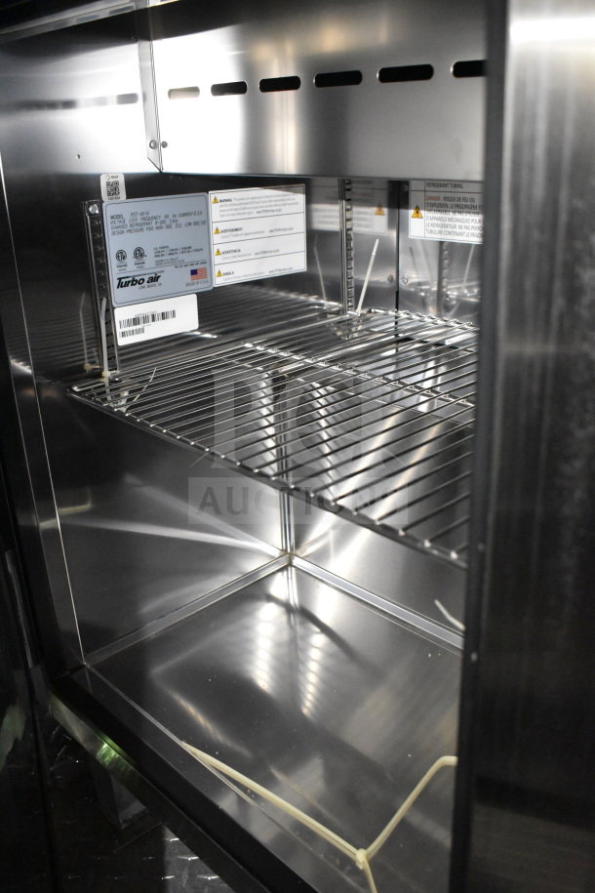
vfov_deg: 57.2
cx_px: 298
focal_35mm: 33
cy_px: 446
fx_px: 818
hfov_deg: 40.0
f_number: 3.8
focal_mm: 22
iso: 7200
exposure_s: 1/30
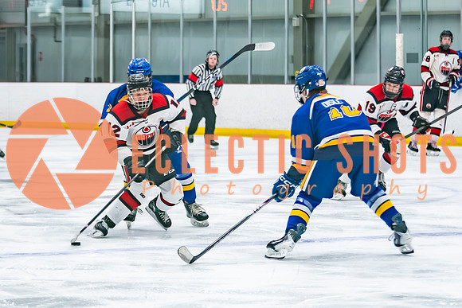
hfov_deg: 11.0
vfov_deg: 7.4
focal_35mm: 186
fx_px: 2387
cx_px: 159
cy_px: 154
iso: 1600
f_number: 2.8
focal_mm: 95
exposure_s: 1/640
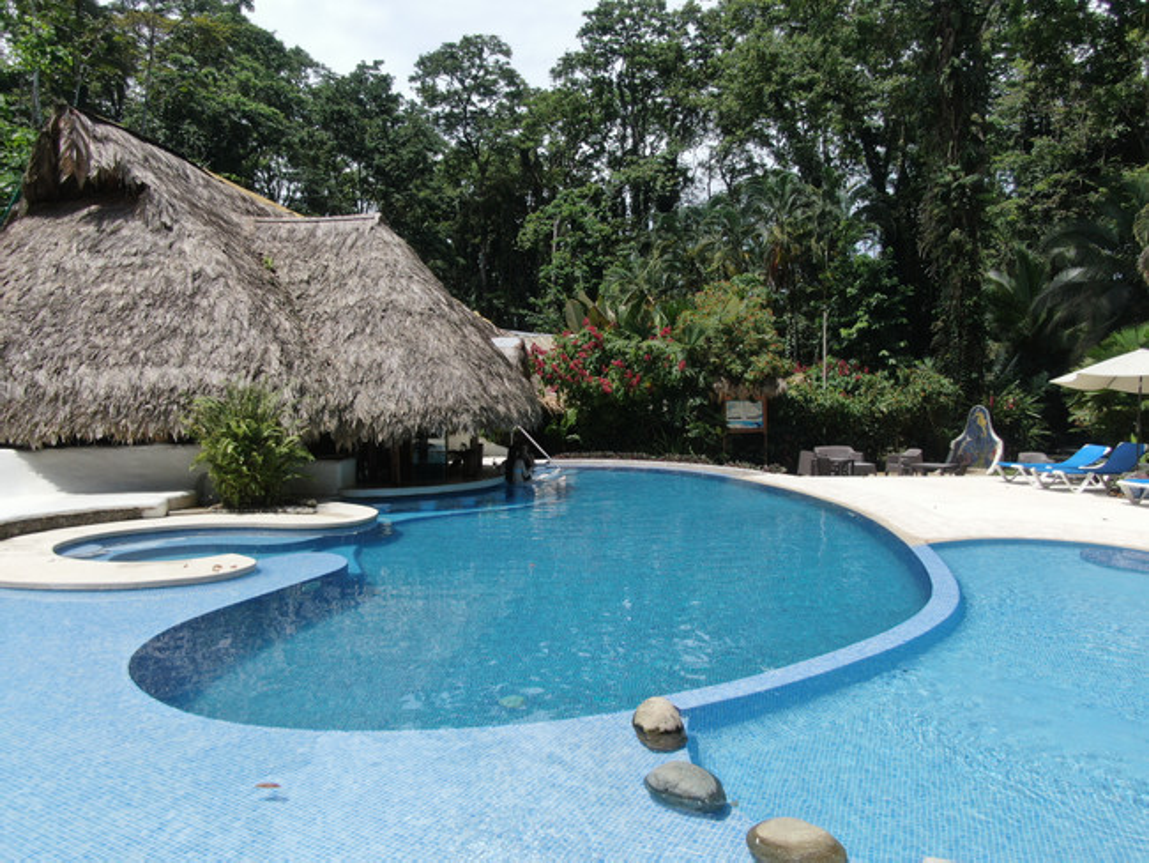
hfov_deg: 71.6
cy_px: 432
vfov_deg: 56.8
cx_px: 574
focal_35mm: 24
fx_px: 797
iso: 100
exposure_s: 1/1250
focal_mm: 4.39
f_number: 2.8
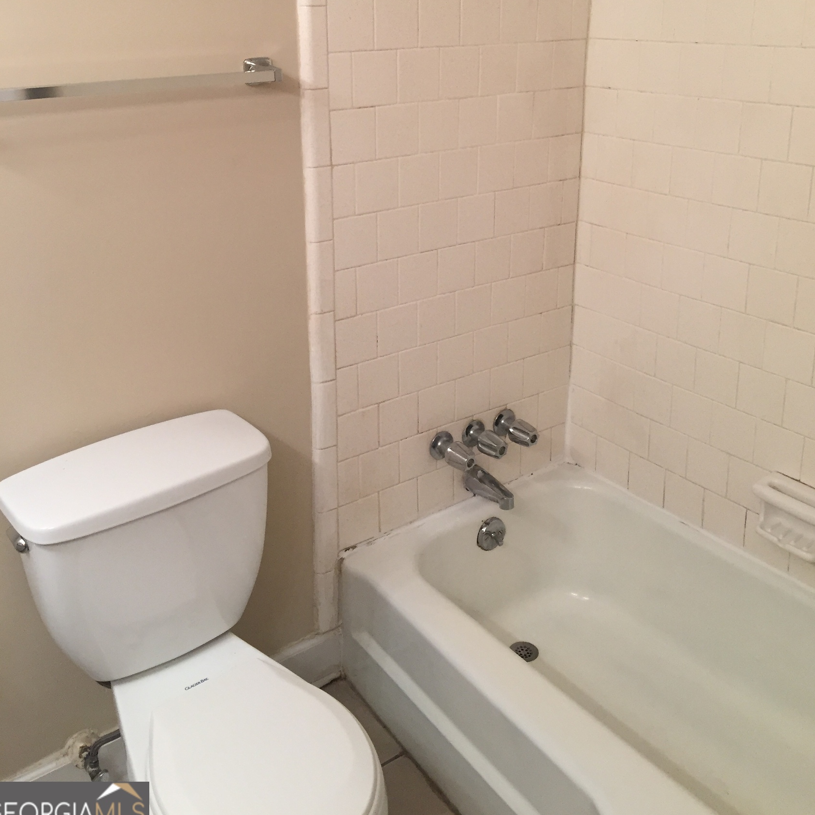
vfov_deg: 46.6
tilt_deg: -14.5
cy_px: 281
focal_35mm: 35
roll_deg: +0.8
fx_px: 932
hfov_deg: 47.2
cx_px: 400
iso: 40
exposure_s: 1/30
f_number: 2.2
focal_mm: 4.15
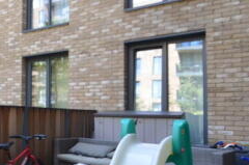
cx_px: -26
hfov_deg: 38.9
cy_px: 84
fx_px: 283
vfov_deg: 32.5
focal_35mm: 41
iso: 400
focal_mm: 10
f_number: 5.6
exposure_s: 1/125
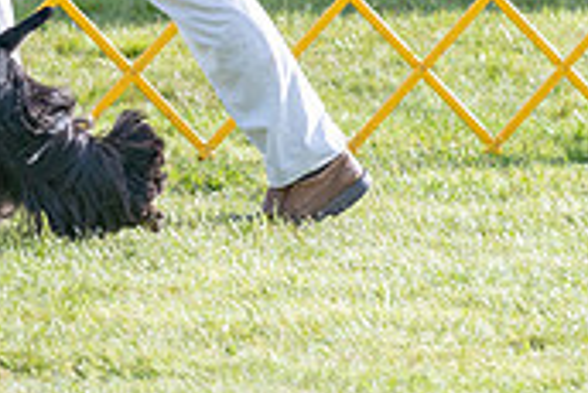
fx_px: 9988
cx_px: -310
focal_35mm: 611
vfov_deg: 2.2
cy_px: -295
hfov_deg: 3.4
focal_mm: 152
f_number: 5.6
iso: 500
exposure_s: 1/1250
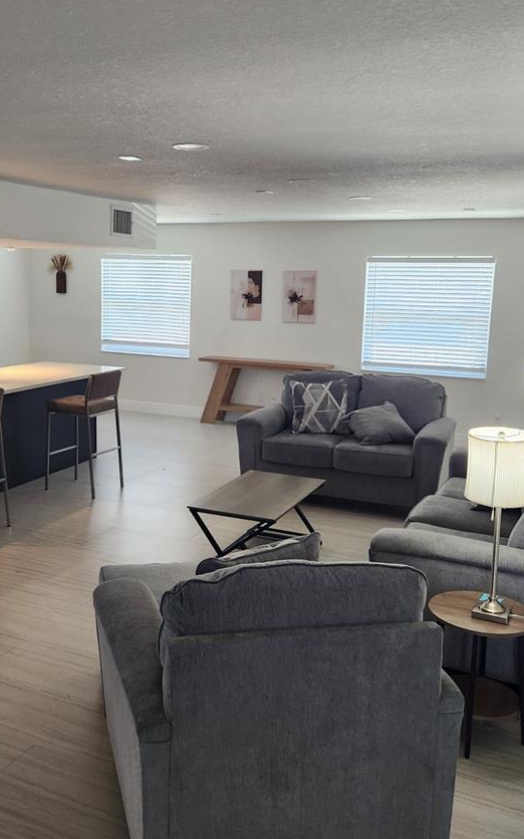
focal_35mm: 35
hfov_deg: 36.1
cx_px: 199
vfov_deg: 55.2
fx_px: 800
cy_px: 367
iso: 200
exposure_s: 1/120
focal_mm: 5.4
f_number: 1.8
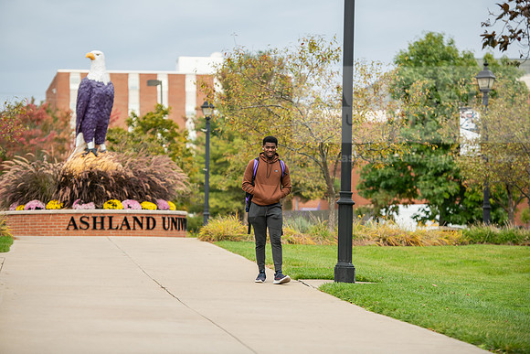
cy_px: 177
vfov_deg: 10.6
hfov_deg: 15.8
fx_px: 1914
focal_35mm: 130
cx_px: 265
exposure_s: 1/400
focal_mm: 130
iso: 250
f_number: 3.2
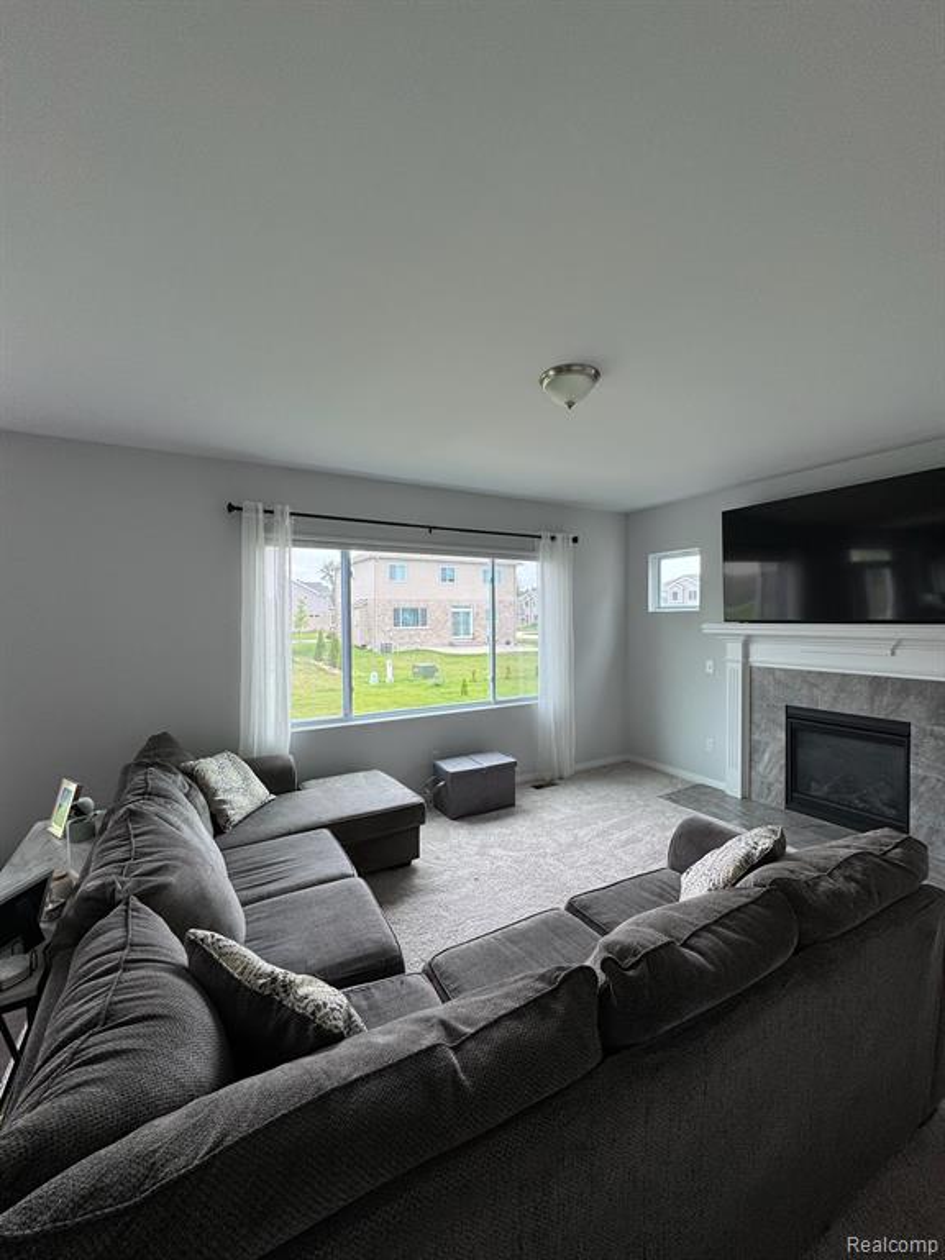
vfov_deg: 102.1
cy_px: 630
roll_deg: +1.4
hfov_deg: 85.7
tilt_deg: -2.2
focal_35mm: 14
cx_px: 472
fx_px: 510
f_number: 2.2
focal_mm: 2.22
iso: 50
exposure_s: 1/99
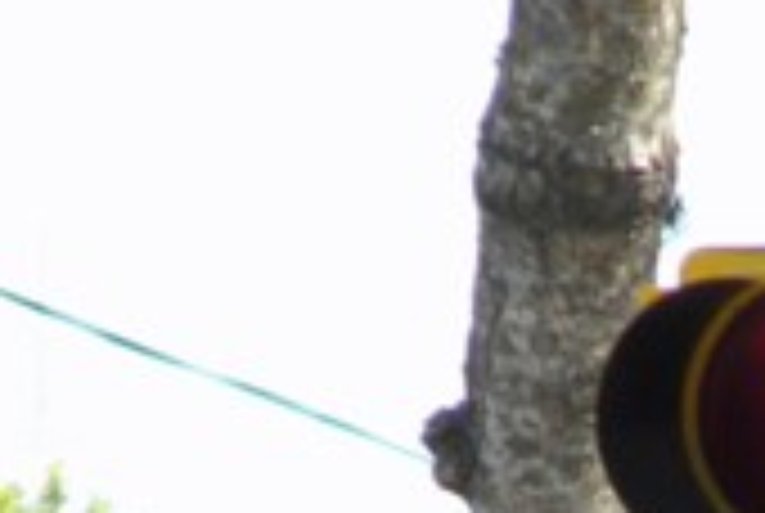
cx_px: 1418
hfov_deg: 1.3
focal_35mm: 1618
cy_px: 819
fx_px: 34442
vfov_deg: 0.9
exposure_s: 1/250
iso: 142
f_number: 5.4
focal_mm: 75
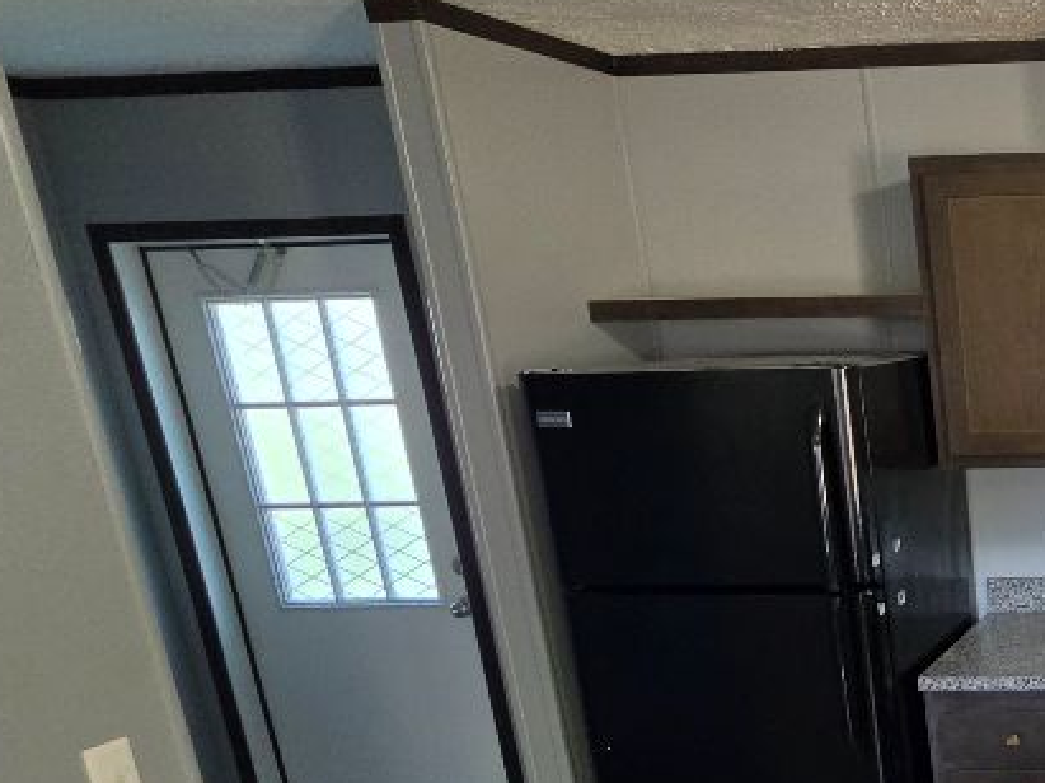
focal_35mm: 38
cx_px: 1284
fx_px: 1147
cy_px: 658
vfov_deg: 36.1
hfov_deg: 36.5
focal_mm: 2.2
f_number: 1.9
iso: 320
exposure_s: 1/120
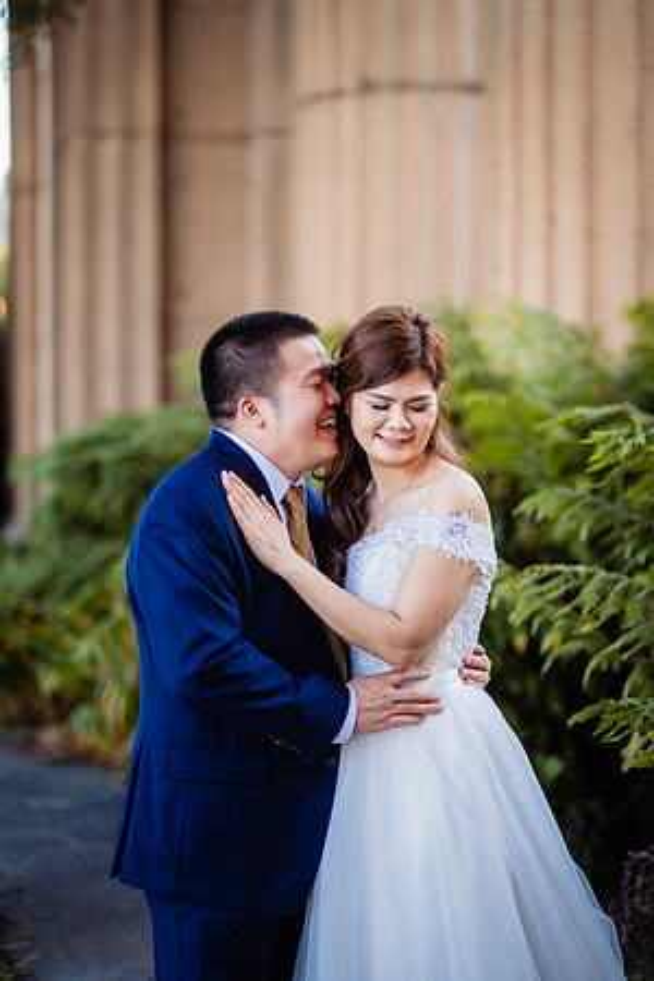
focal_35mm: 84
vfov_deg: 24.2
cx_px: 327
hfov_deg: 16.3
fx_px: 2289
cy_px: 490
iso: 160
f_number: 1.2
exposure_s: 1/400
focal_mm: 56
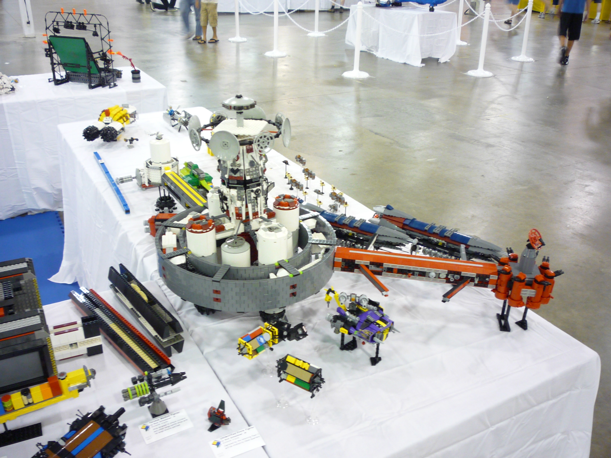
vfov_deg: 44.2
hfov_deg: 56.8
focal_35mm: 32
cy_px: 229
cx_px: 306
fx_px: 565
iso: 200
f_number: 3.3
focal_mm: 5.2
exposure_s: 1/10
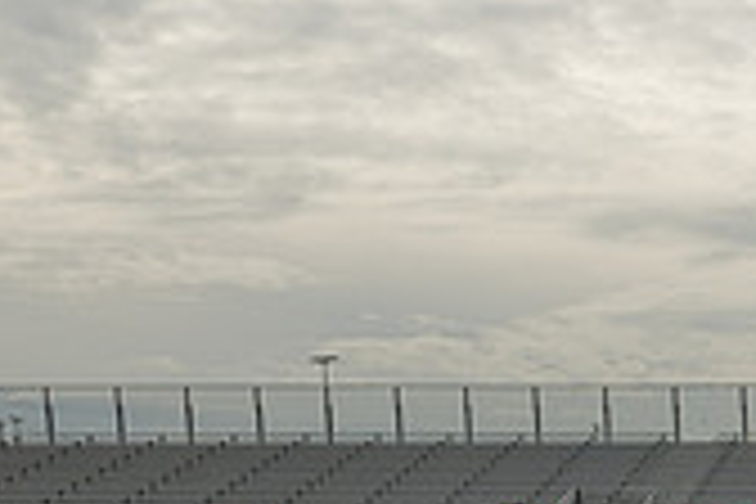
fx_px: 1806
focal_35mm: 86
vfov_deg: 14.4
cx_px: 1128
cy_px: 848
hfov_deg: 20.3
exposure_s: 1/200
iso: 160
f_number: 8
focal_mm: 24
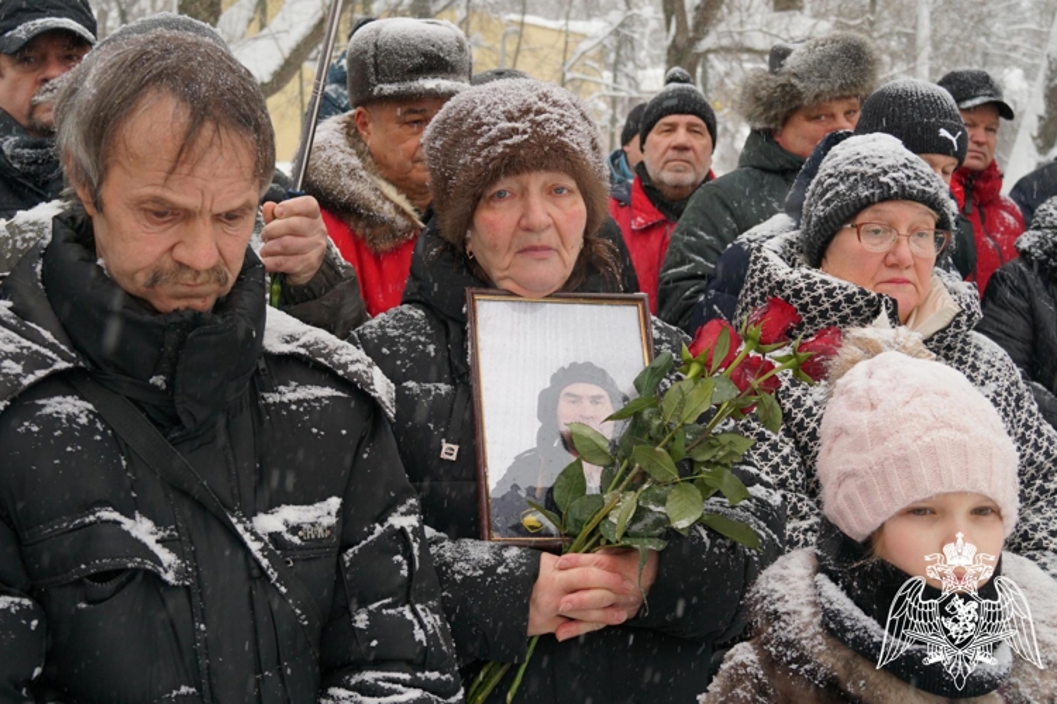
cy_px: 352
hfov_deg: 51.3
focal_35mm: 38
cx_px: 528
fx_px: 1101
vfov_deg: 35.5
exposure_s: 1/160
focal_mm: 25
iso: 250
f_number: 4
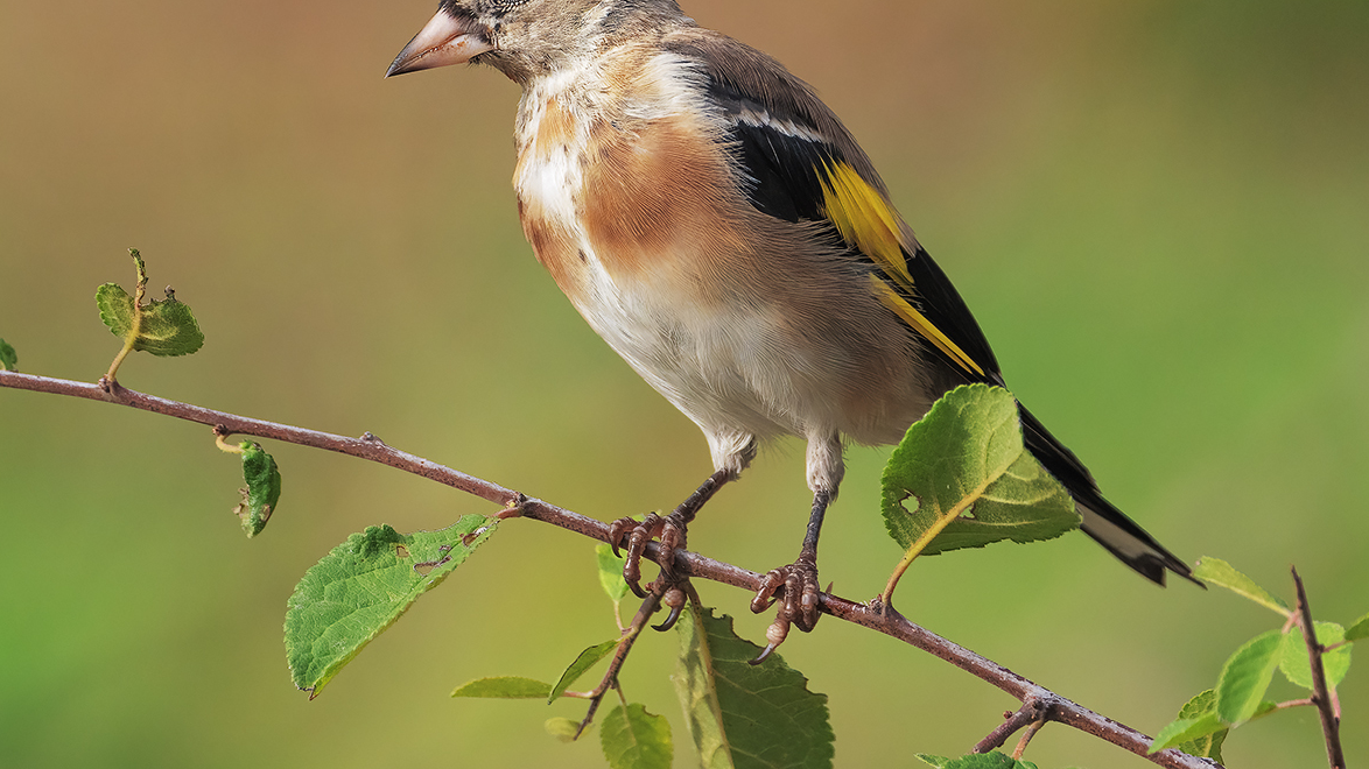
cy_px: 285
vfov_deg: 0.8
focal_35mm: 1446
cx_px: 493
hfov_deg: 1.5
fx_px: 52483
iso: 1250
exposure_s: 1/1600
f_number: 8
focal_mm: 600
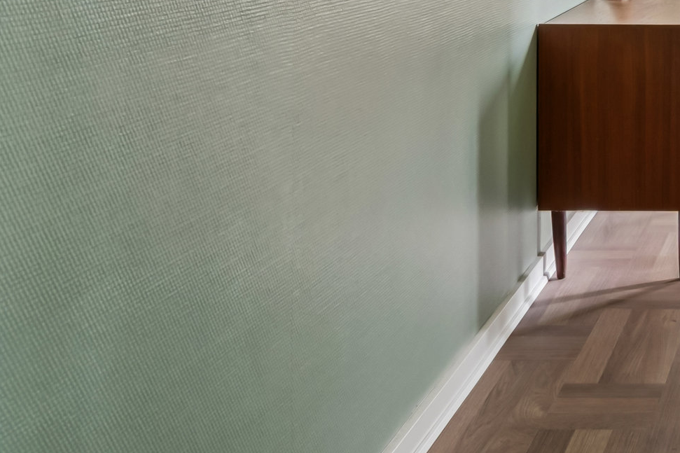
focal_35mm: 70
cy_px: -139
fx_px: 1313
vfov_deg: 18.2
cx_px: 885
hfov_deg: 25.1
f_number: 8
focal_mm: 15
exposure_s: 1/1.25
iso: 200
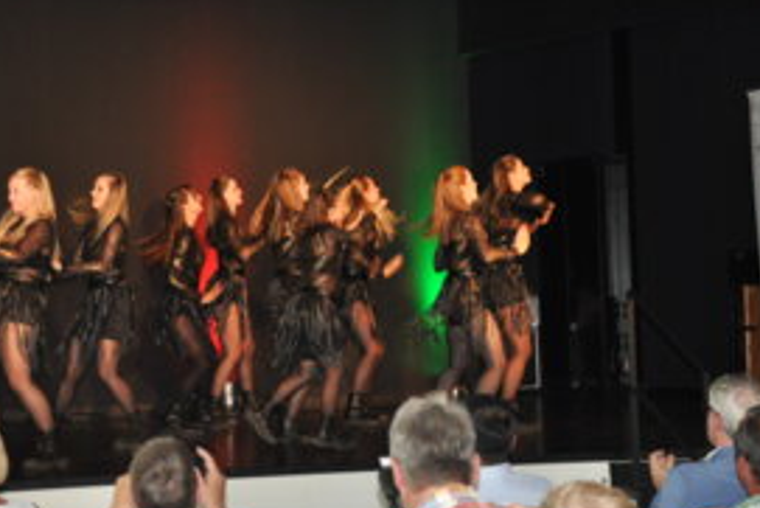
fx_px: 2239
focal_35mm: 106
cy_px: 180
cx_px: 233
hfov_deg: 19.2
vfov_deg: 12.9
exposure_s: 1/60
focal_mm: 48
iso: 800
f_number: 4.8
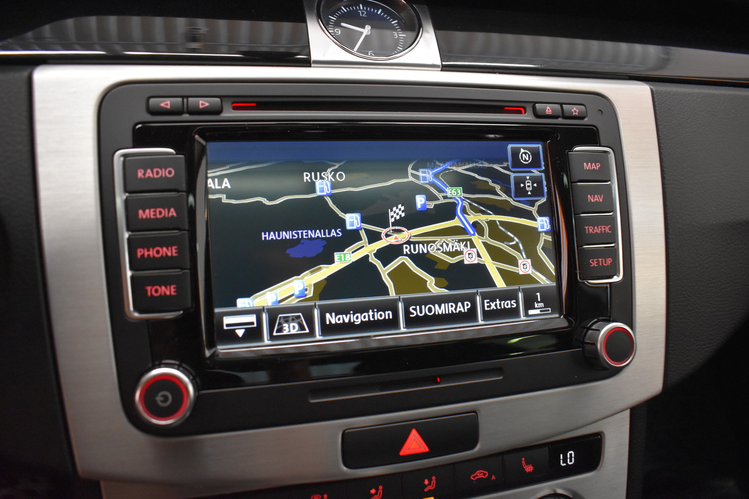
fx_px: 562
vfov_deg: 47.9
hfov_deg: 67.4
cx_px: 374
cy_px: 250
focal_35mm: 27
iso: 3200
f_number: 4
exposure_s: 1/125
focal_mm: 18
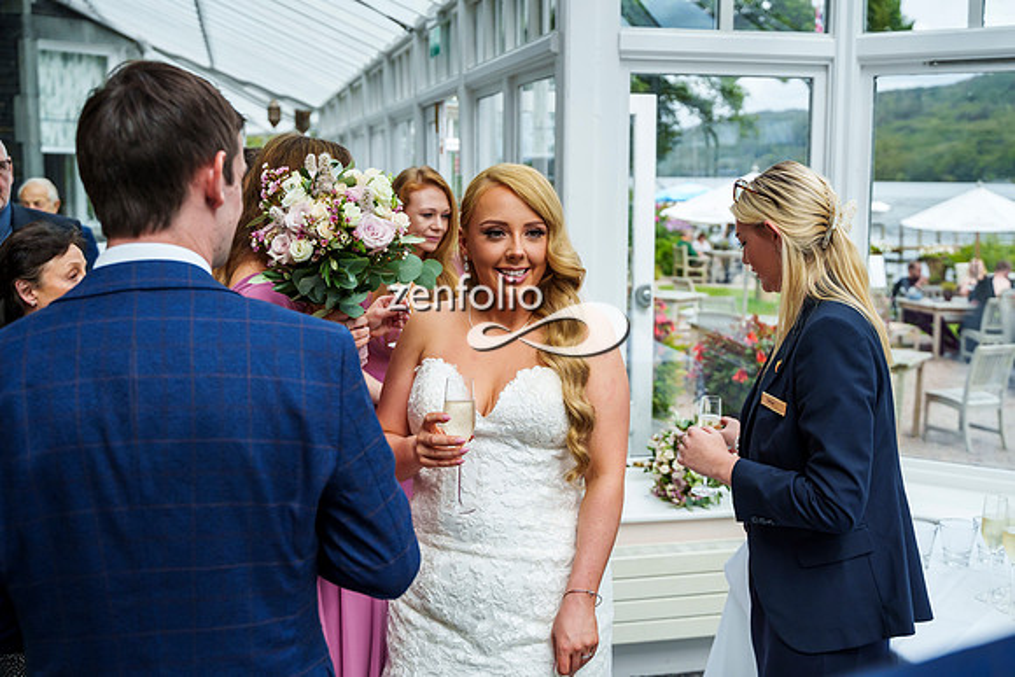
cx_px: 528
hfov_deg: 45.9
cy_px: 300
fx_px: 1198
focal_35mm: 42
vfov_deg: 31.5
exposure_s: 1/6400
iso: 800
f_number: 3.5
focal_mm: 37
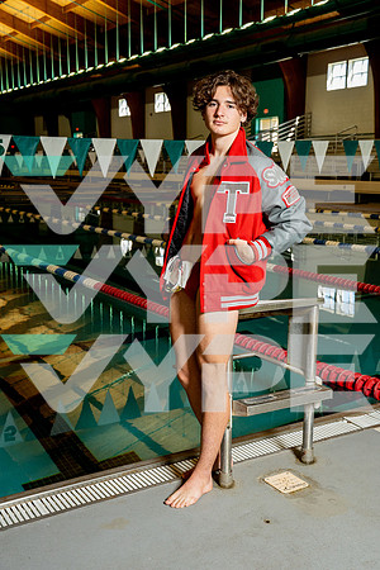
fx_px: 681
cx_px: 190
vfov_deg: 45.4
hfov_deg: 31.2
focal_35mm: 43
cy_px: 285
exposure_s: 1/250
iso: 1600
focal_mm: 43
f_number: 5.6
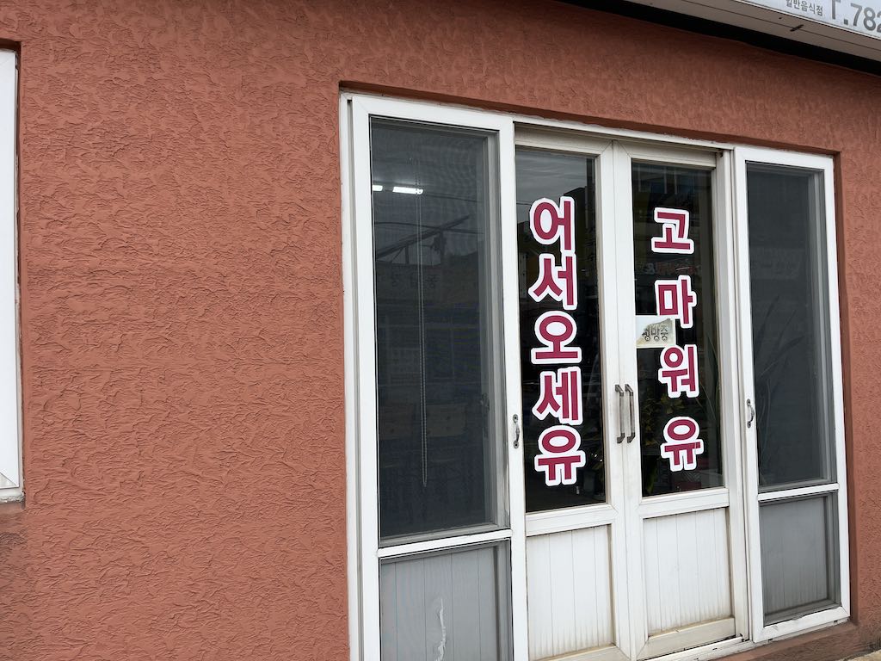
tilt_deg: +1.8
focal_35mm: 26
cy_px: 330
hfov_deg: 67.3
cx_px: 440
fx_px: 662
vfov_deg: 53.1
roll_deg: +2.4
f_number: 1.6
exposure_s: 1/799
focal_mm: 5.1
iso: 50
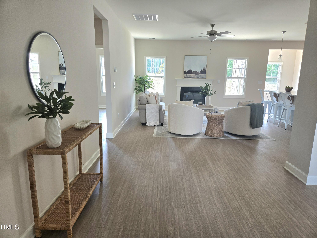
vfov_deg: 58.9
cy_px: 119
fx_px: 211
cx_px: 158
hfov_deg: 73.9
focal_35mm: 23
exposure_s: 1/182
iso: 80
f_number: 1.8
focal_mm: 5.4
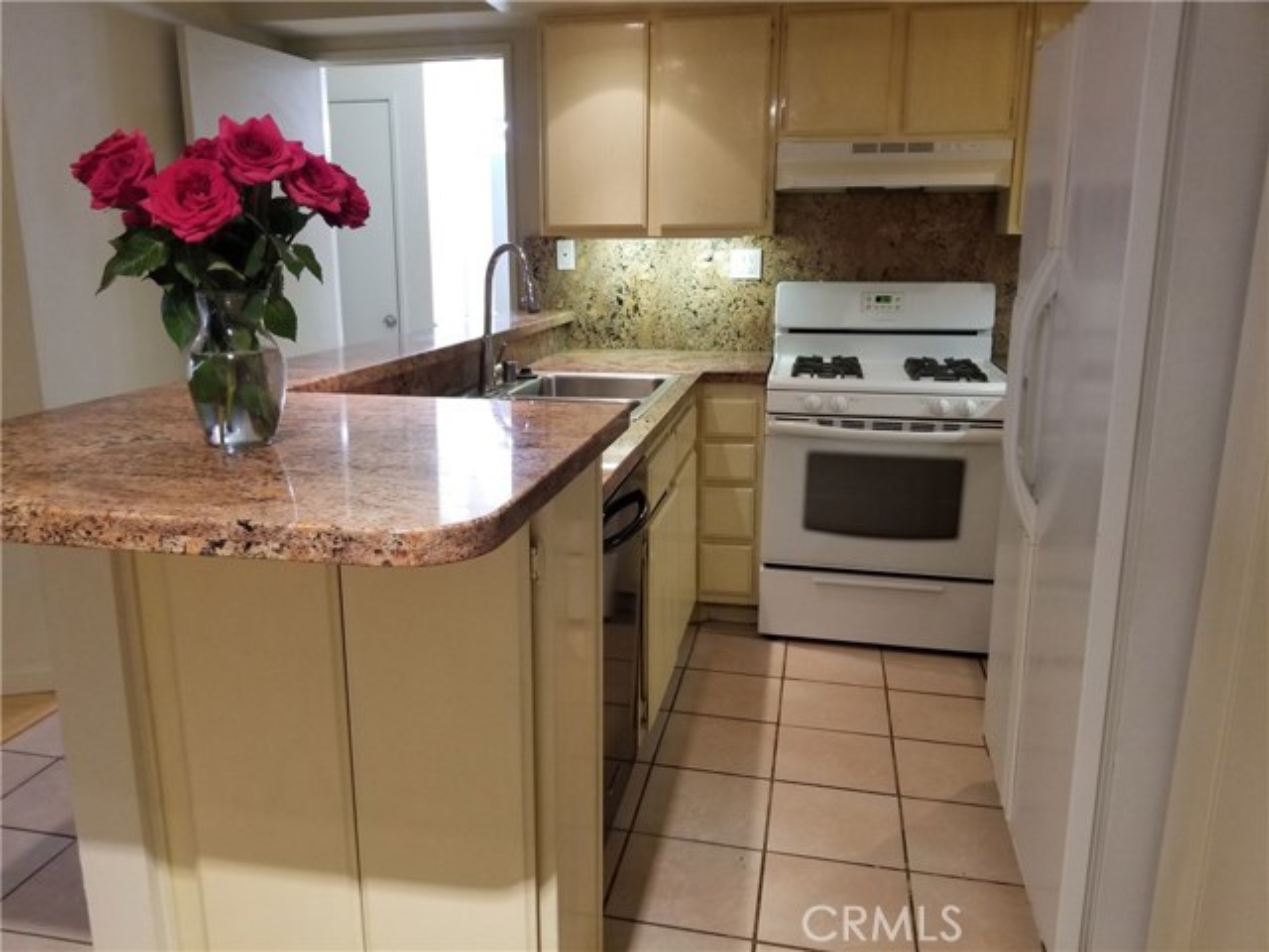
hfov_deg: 67.3
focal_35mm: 26
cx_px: 634
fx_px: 953
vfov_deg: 53.1
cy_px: 476
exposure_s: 1/40
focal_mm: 4.25
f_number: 1.7
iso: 160
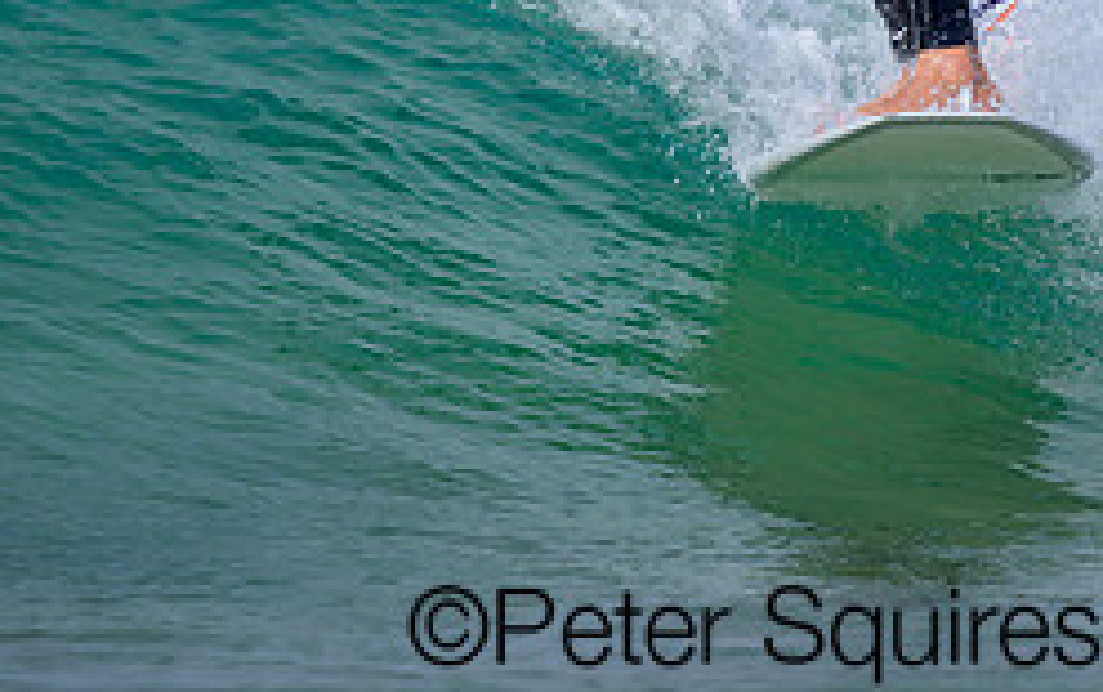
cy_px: -114
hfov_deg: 1.1
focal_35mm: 1912
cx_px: 755
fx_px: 57541
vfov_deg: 0.7
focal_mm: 800
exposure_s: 1/1250
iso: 180
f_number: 6.3
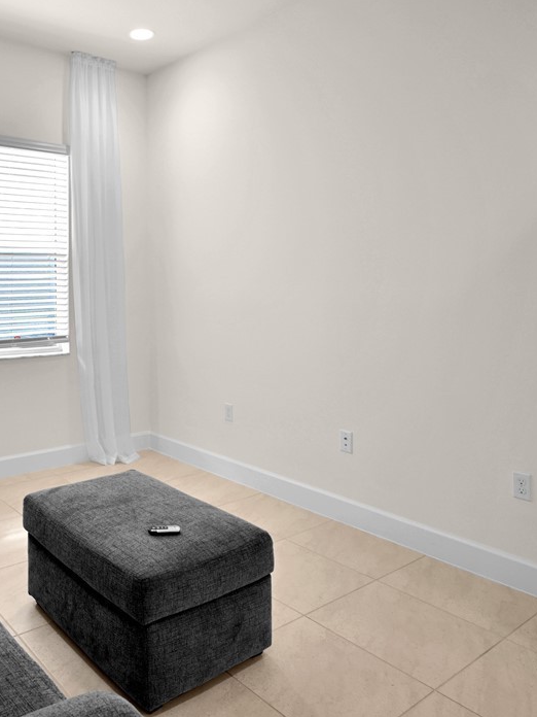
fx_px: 558
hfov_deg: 48.0
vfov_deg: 65.3
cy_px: 350
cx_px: 96
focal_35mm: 27
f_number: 3.5
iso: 100
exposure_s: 1/50
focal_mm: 12
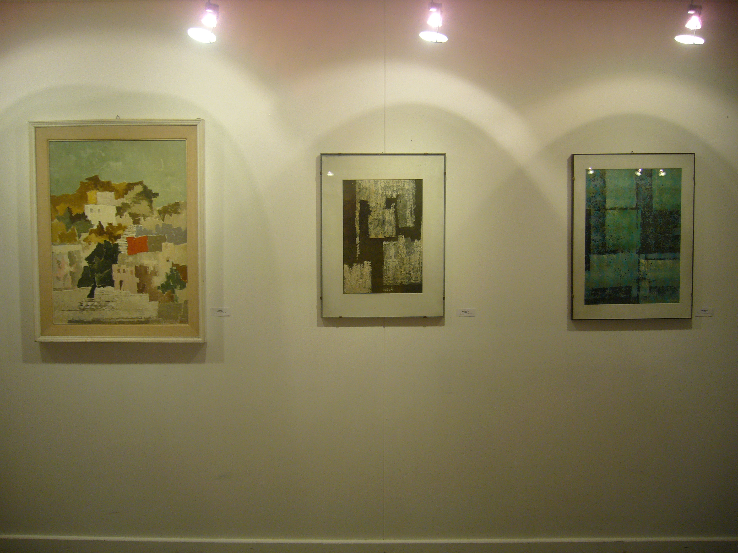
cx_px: 369
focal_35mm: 35
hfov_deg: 52.6
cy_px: 276
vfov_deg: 40.7
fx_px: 746
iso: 100
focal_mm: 5.8
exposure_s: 1/20
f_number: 2.8
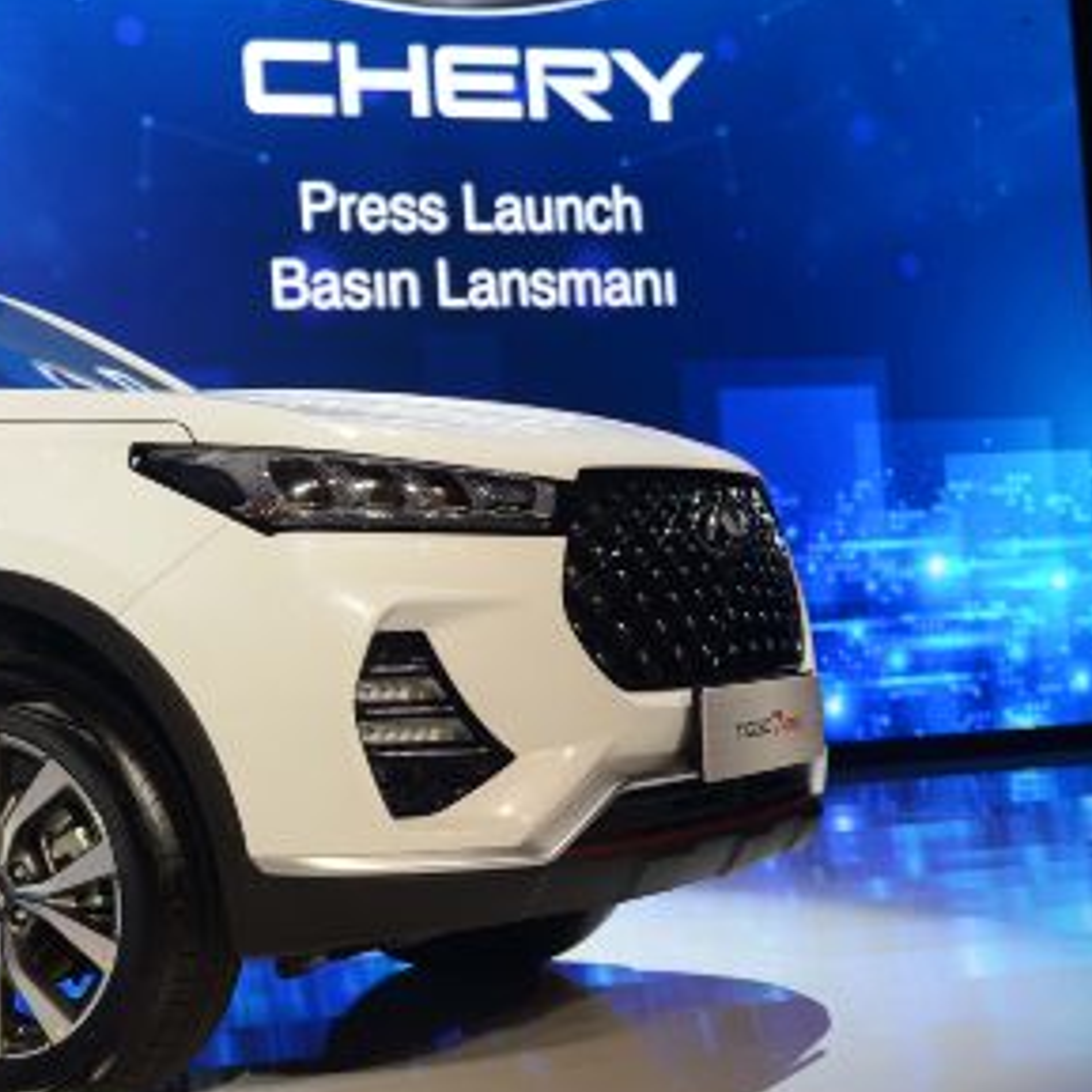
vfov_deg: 26.9
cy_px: 489
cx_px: -113
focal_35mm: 64
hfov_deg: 25.0
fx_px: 2284
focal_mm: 34
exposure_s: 1/160
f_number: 2.8
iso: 200
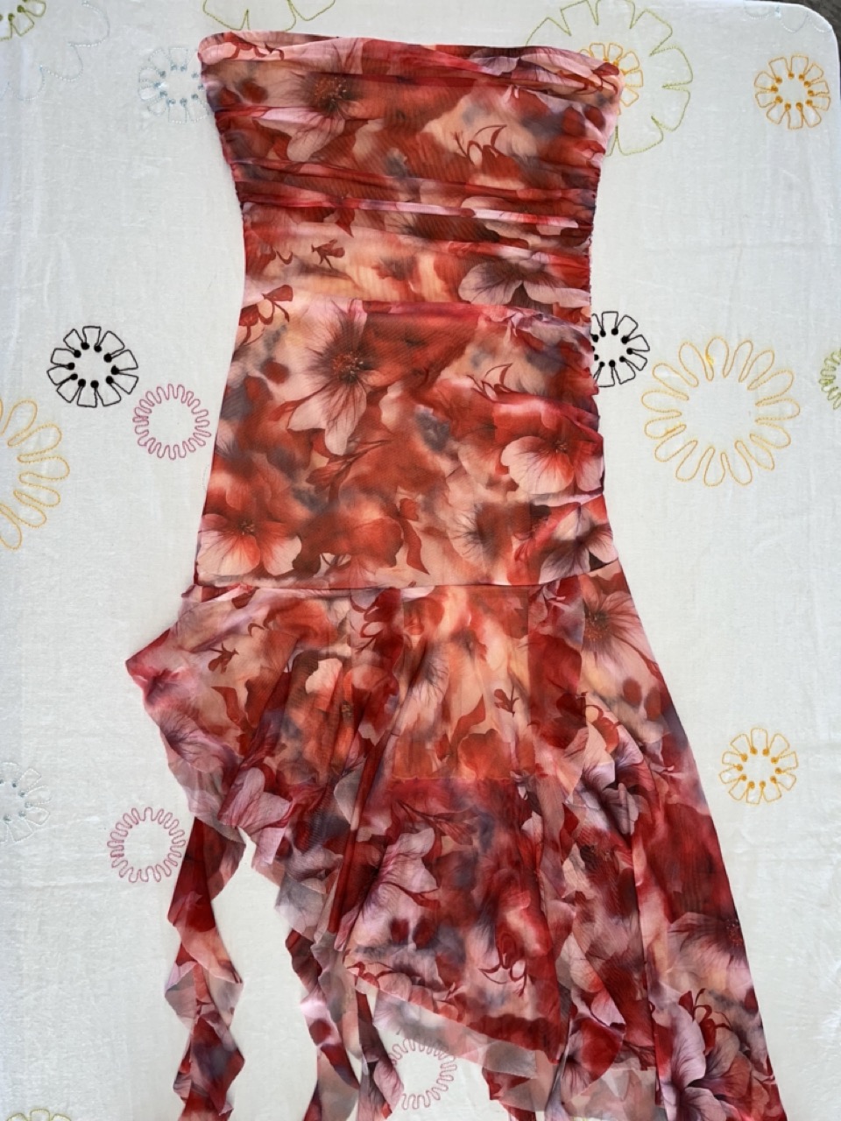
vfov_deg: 67.3
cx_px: 420
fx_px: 842
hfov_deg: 53.1
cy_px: 560
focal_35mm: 26
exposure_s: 1/148
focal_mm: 5.1
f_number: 1.6
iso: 32
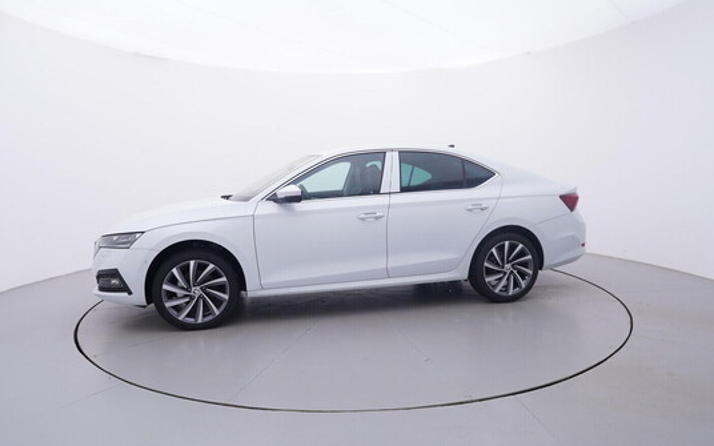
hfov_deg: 75.9
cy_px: 228
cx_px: 354
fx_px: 458
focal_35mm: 24
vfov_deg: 52.0
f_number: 5
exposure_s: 1/80
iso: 200
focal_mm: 15
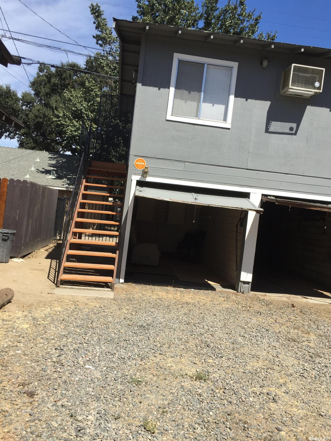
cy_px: 220
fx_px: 370
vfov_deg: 61.7
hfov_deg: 48.2
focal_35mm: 29
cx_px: 166
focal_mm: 4.15
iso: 32
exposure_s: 1/1799
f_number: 2.2
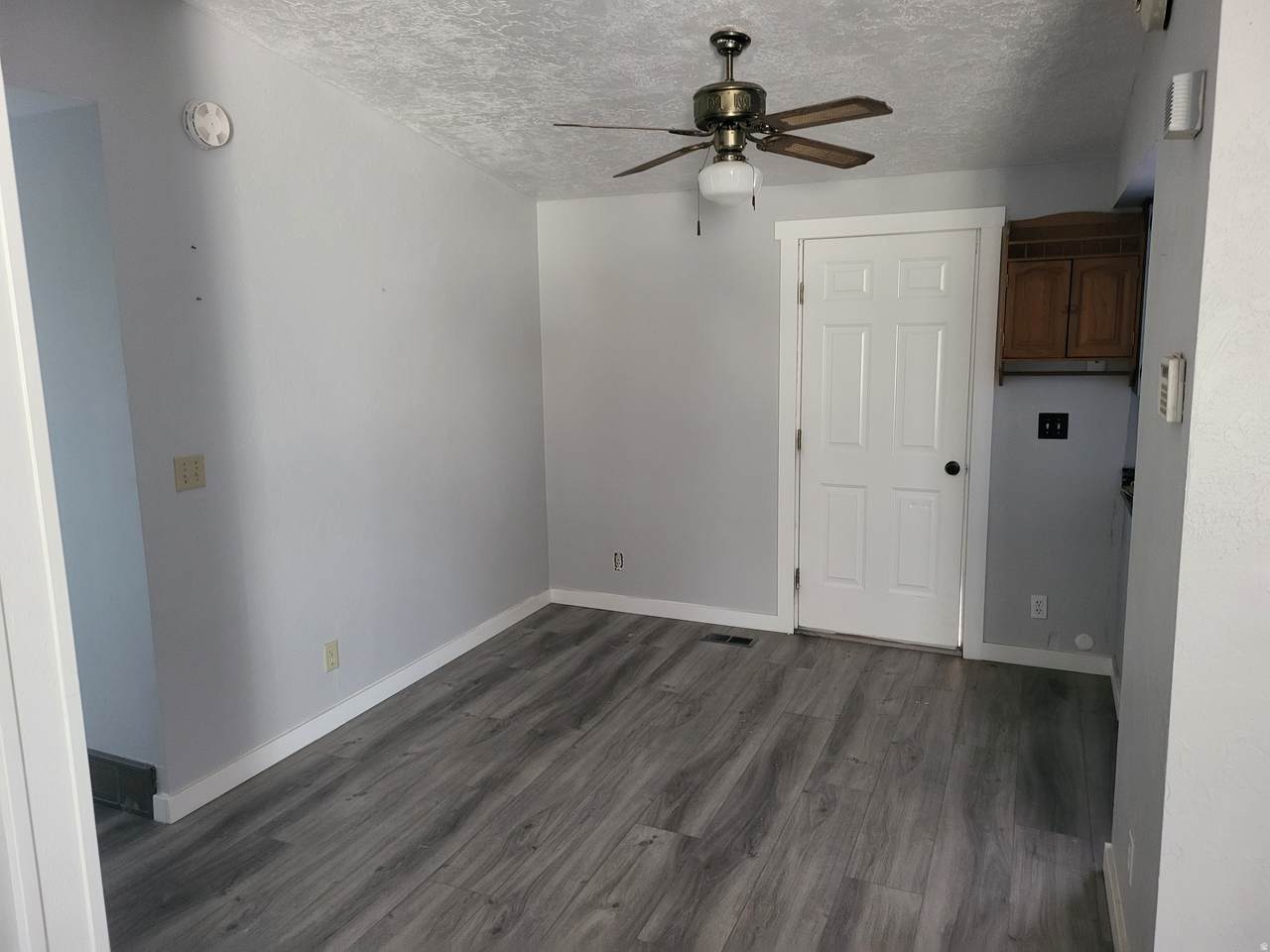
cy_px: 476
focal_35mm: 24
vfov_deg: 56.8
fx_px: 881
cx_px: 635
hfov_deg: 71.6
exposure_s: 1/40
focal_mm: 5
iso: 400
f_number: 1.8
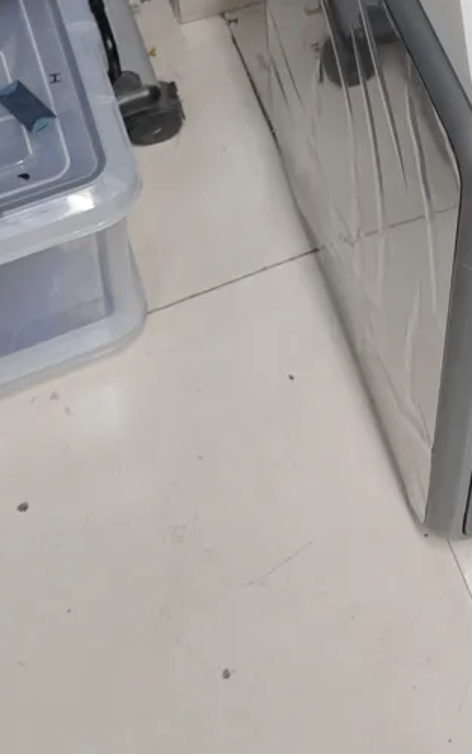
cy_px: -132
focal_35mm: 65
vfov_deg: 27.9
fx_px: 1336
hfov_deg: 18.6
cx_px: 621
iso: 1600
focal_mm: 6.06
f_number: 1.6
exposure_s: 1/307
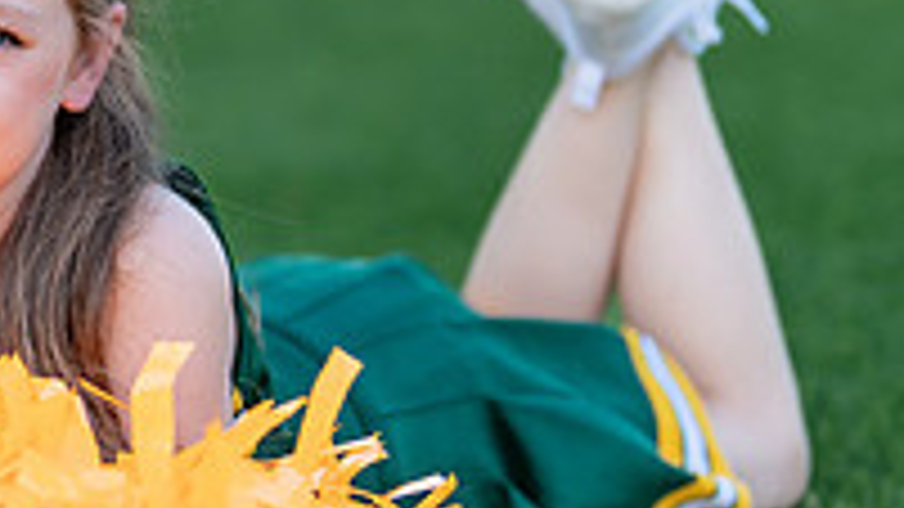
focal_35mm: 185
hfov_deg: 11.5
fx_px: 4434
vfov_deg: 6.6
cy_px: 99
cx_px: -56
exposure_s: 1/1250
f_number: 1.2
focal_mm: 50
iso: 100
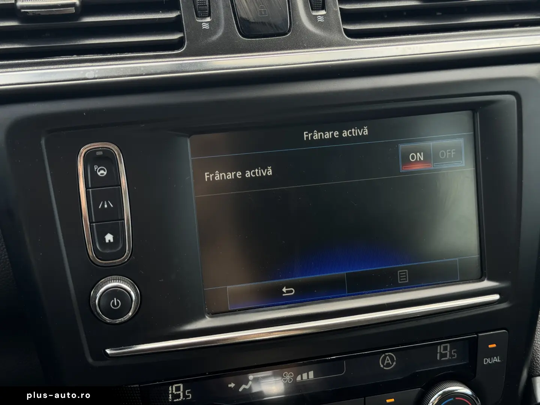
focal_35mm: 48
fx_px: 749
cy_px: 202
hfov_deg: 39.7
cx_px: 270
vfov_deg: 30.3
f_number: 1.78
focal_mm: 6.76
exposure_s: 1/202
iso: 64
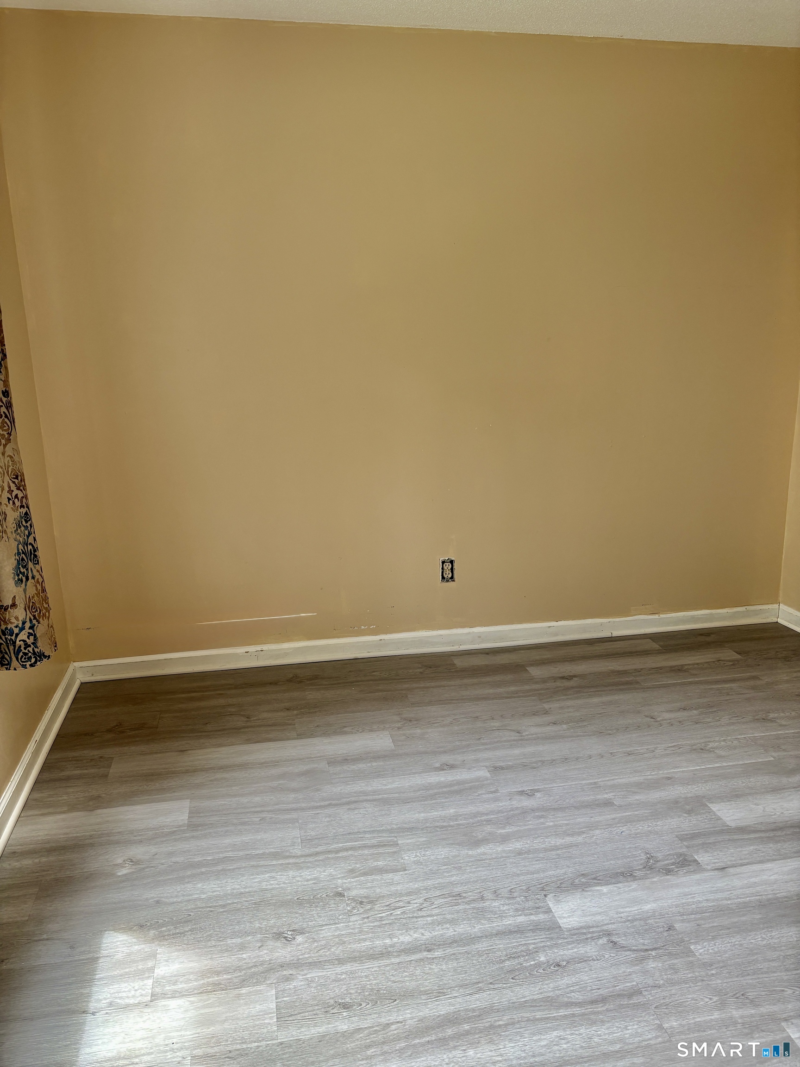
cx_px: 400
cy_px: 534
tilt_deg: -13.8
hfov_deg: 53.1
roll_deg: +1.0
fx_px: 801
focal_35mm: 26
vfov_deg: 67.3
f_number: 1.6
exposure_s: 1/122
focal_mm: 5.96
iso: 80
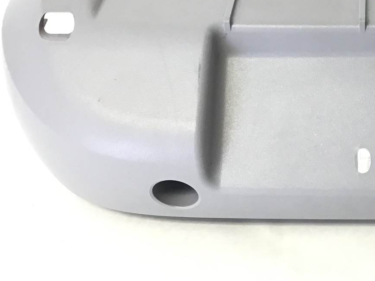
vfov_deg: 20.4
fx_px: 780
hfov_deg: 26.0
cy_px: 94
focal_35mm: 72
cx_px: 354
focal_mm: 3.3
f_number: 2.4
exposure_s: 1/30
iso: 32
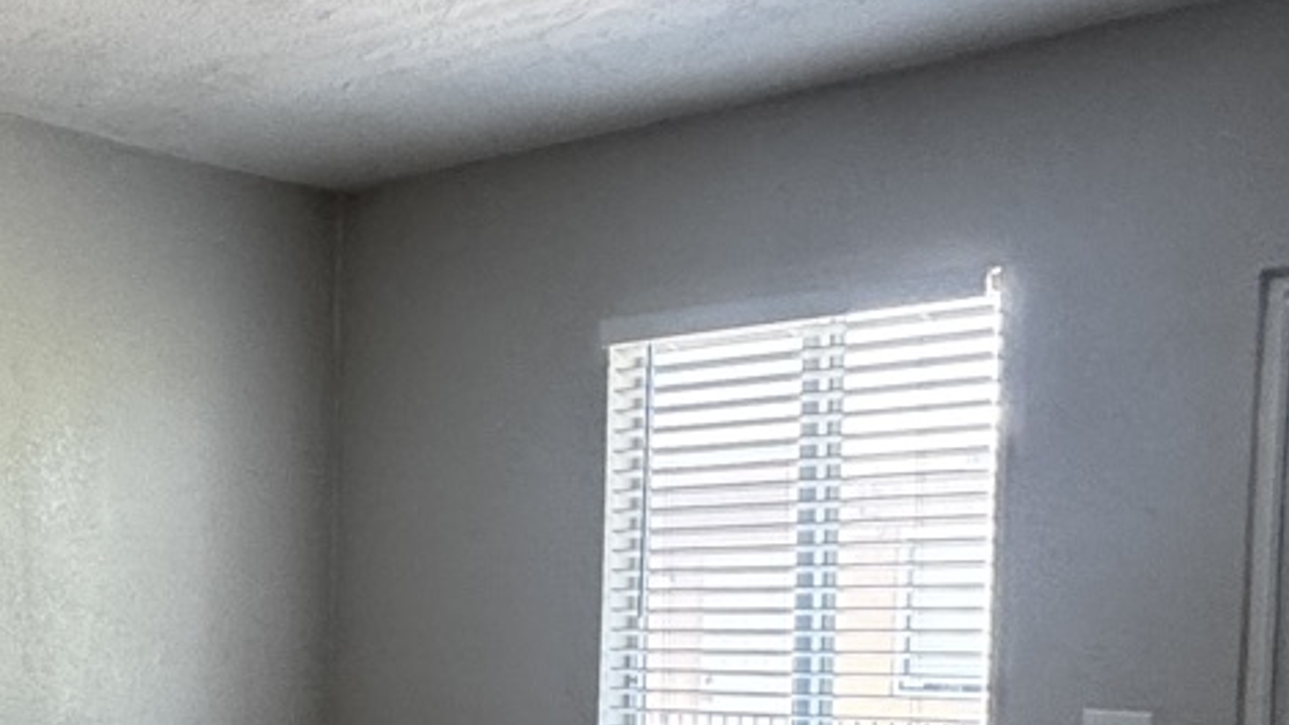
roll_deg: -1.5
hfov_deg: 37.5
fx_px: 1778
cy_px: 752
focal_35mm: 52
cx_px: 154
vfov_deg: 22.1
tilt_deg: -5.7
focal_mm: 2.22
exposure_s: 1/99
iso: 250
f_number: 2.2
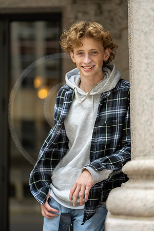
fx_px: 545
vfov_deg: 23.9
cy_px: 116
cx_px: 77
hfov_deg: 16.1
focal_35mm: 85
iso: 160
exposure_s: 1/200
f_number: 1.8
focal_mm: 85
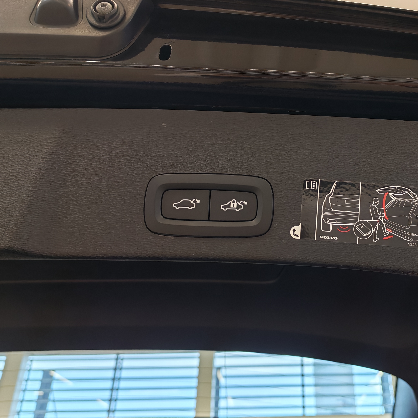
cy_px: 206
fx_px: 492
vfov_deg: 46.0
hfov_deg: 45.3
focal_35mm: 36
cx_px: 283
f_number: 1.9
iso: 160
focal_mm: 6.12
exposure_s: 1/100
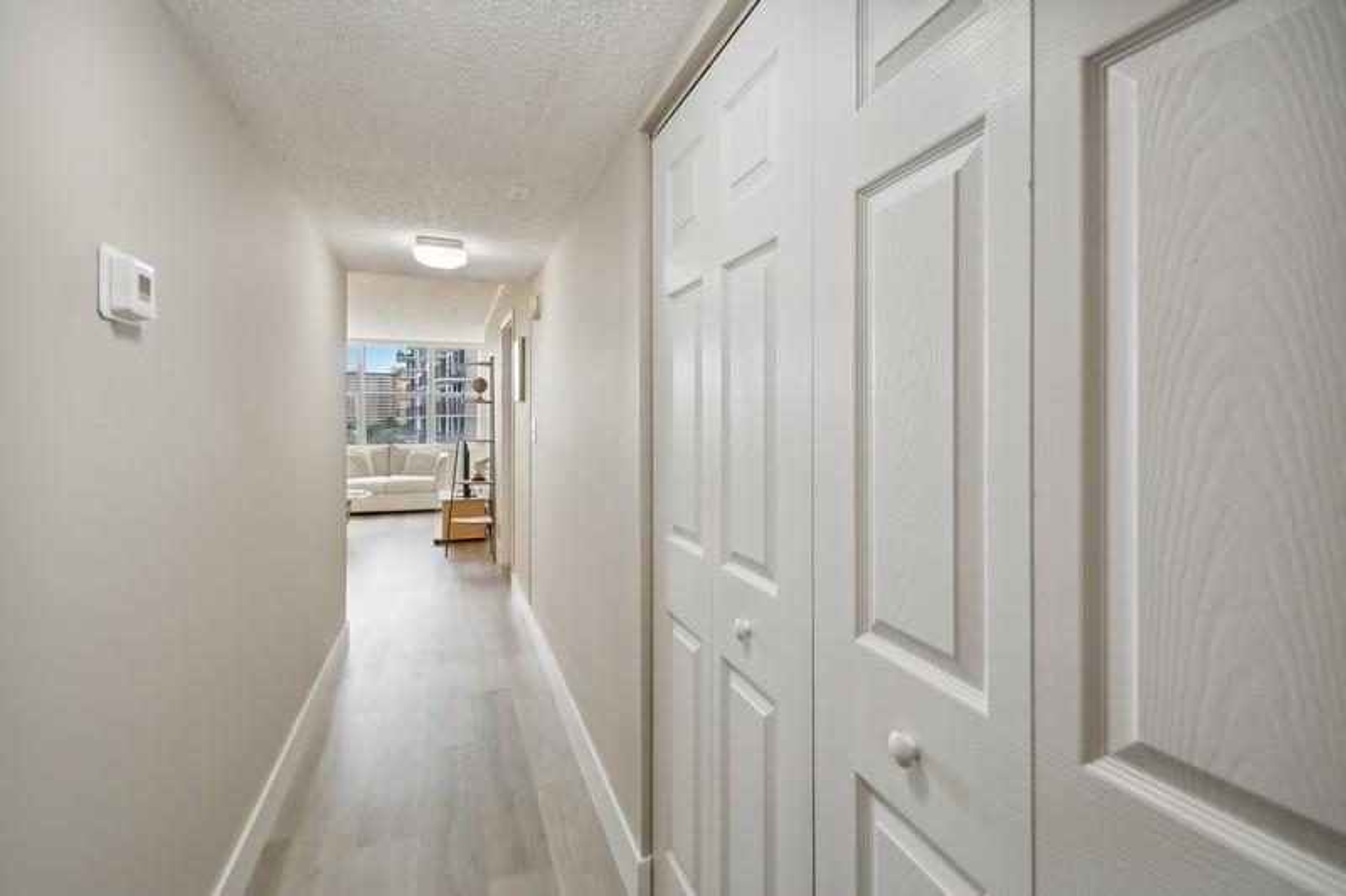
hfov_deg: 100.4
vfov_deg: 77.3
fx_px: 561
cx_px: 673
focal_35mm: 15
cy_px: 448
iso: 200
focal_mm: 10
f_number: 4.5
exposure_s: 1/60
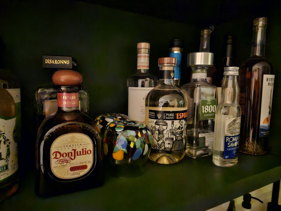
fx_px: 187
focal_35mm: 23
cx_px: 140
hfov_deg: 73.9
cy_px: 106
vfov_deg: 58.9
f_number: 1.7
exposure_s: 1/4
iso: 5000
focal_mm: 6.3
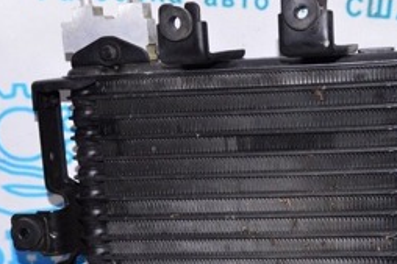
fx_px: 915
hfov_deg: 24.4
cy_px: 201
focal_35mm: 83
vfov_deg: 16.3
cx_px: 245
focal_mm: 22
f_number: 8
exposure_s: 1/200
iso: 1600
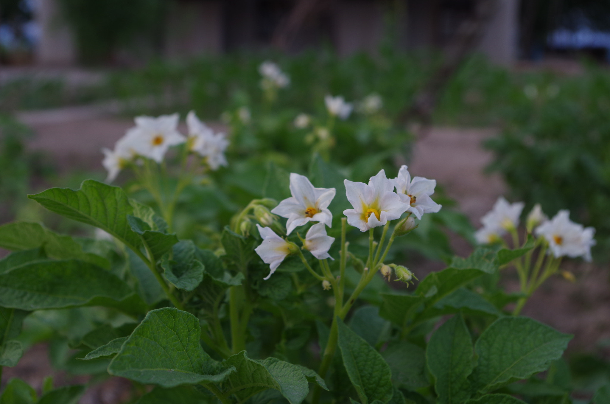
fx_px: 778
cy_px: 202
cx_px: 305
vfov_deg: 29.1
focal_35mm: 46
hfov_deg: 42.8
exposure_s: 1/80
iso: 200
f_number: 5.6
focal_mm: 30.63
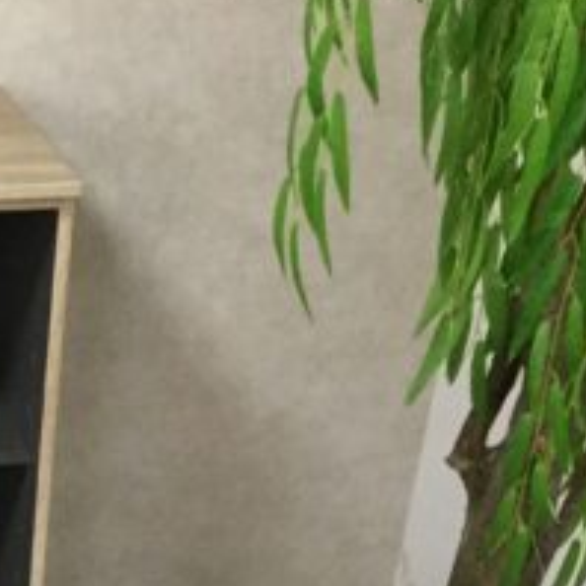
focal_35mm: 83
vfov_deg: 20.0
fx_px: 1590
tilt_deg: -31.3
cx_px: -154
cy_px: 645
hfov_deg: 19.4
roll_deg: -0.6
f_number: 2.4
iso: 200
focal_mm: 3.3
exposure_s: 1/25
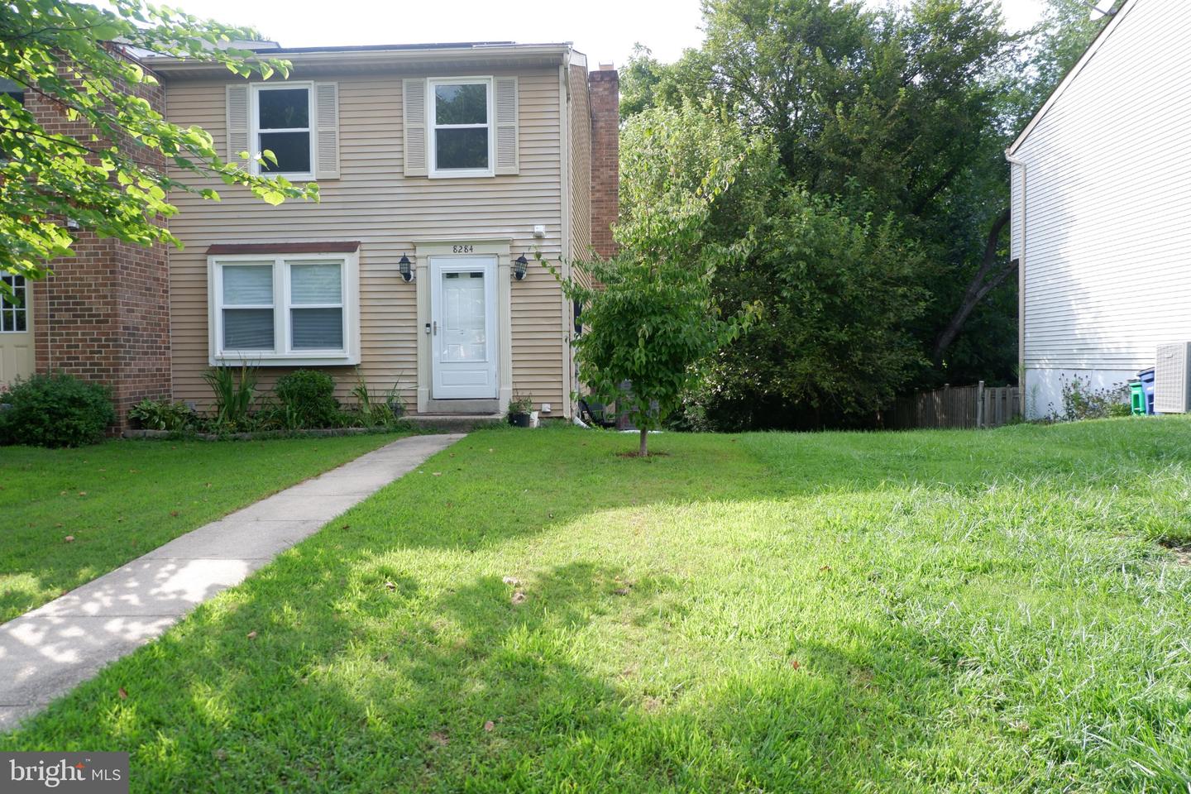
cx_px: 596
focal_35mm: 24
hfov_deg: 73.7
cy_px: 397
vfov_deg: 53.1
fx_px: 794
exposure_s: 1/420
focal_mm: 16
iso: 200
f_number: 3.5
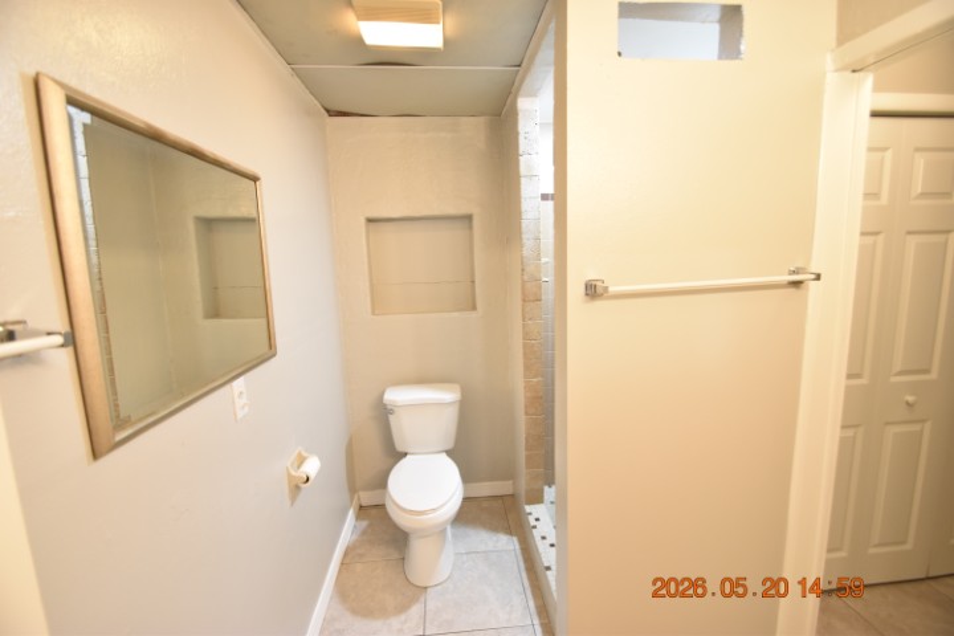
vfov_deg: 77.3
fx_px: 397
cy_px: 318
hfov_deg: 100.4
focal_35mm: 15
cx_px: 477
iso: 800
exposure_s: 1/30
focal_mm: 10
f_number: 3.5
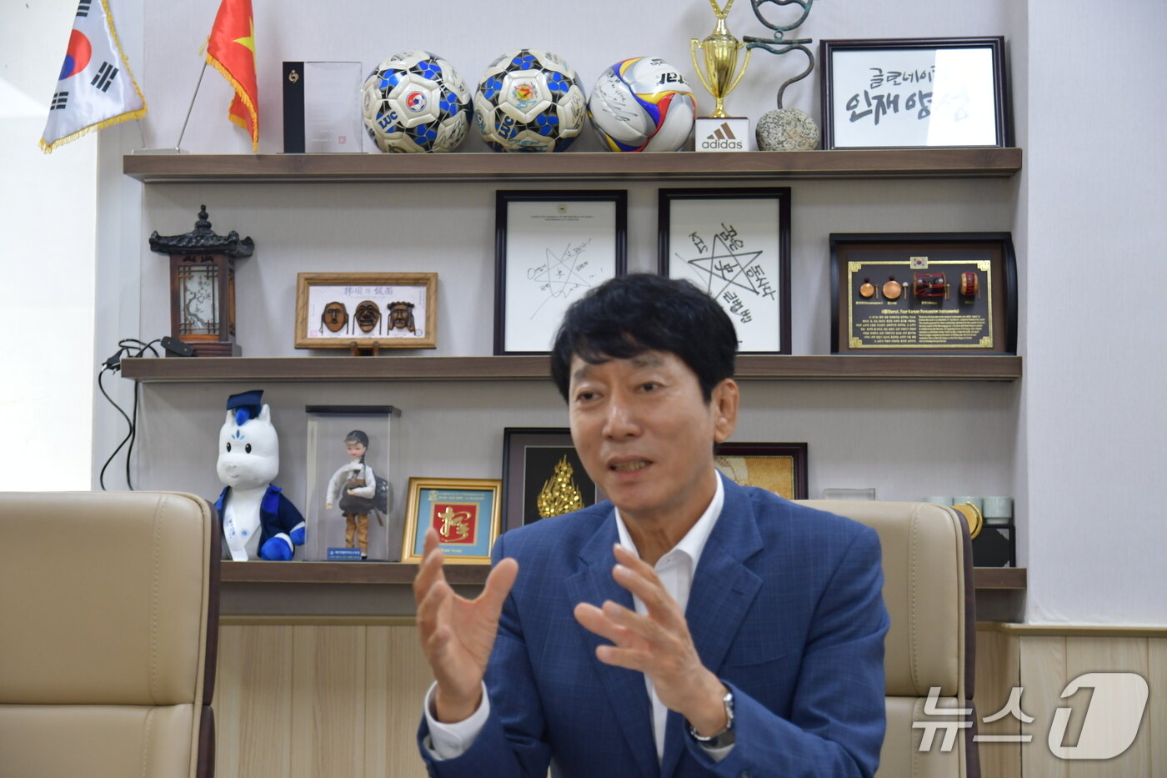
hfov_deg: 30.5
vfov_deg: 20.6
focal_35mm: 66
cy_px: 389
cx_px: 584
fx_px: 2139
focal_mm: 44
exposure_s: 1/160
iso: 800
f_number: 2.8
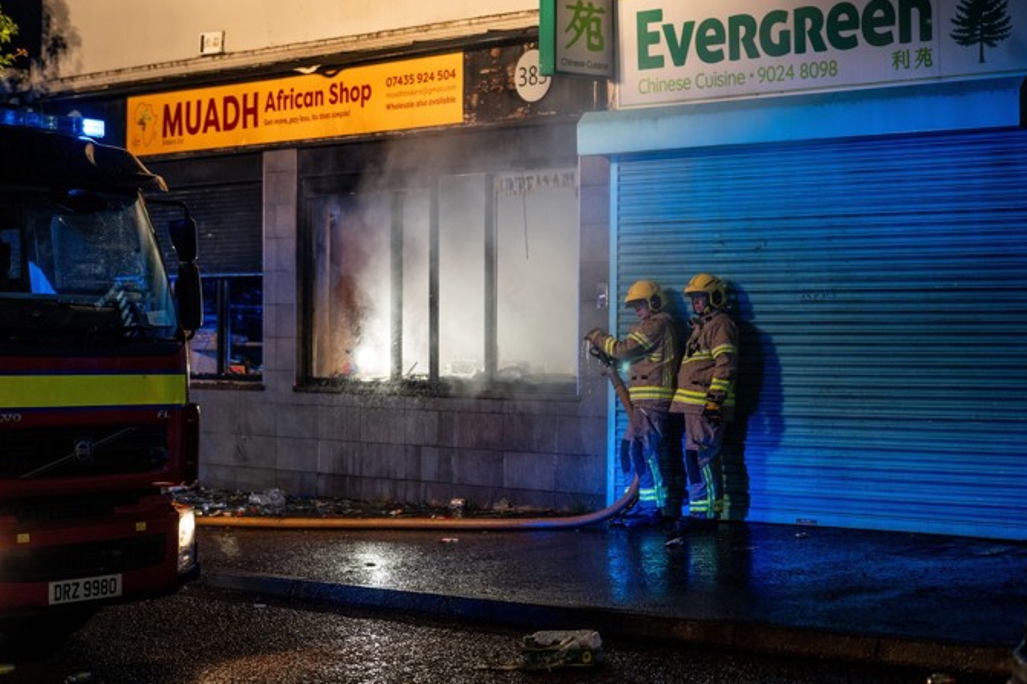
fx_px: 2110
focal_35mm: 74
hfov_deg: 27.4
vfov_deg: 18.4
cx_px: 504
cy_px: 345
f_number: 2.8
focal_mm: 72
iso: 1250
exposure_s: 1/160
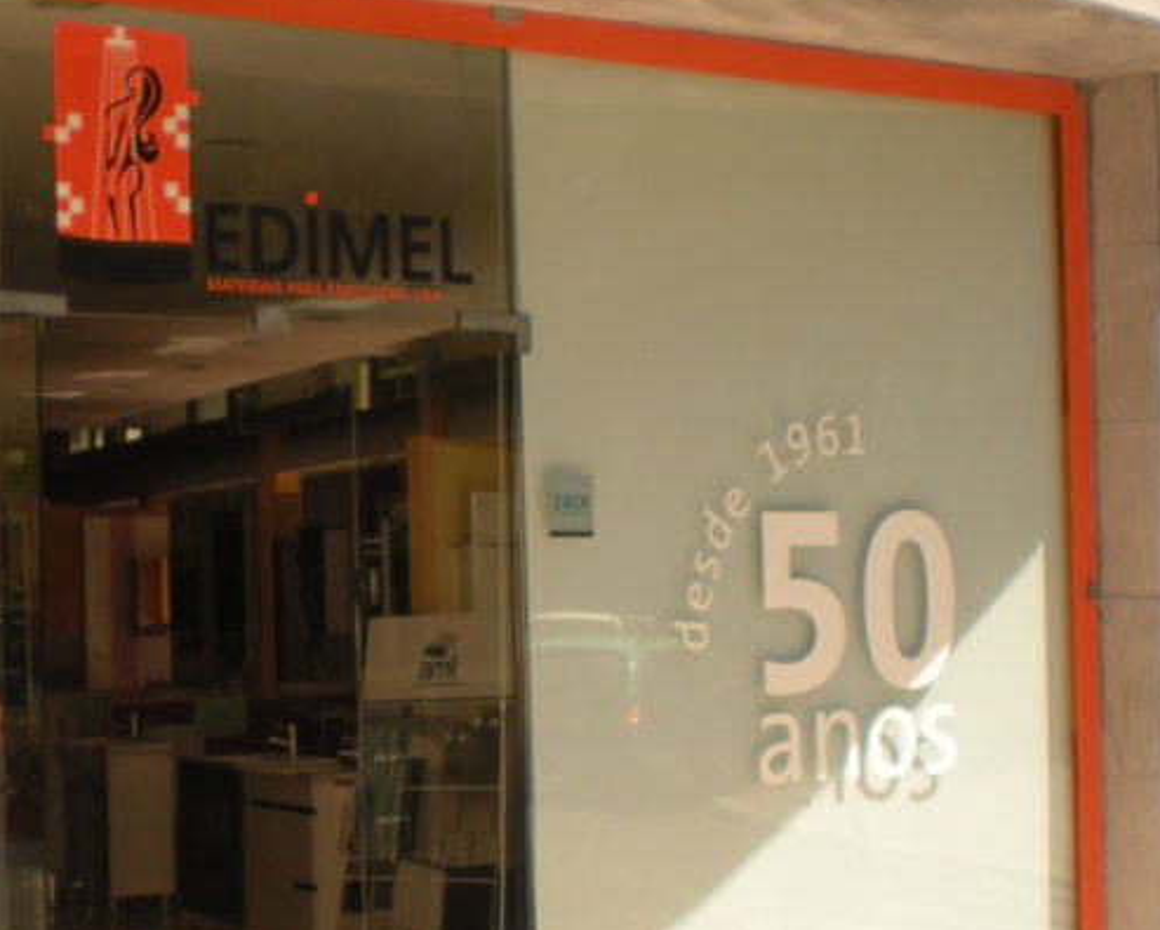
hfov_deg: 24.4
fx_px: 2645
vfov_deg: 19.9
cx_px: 261
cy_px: 586
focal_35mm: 77
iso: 89
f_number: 4.6
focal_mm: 6.3
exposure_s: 1/393
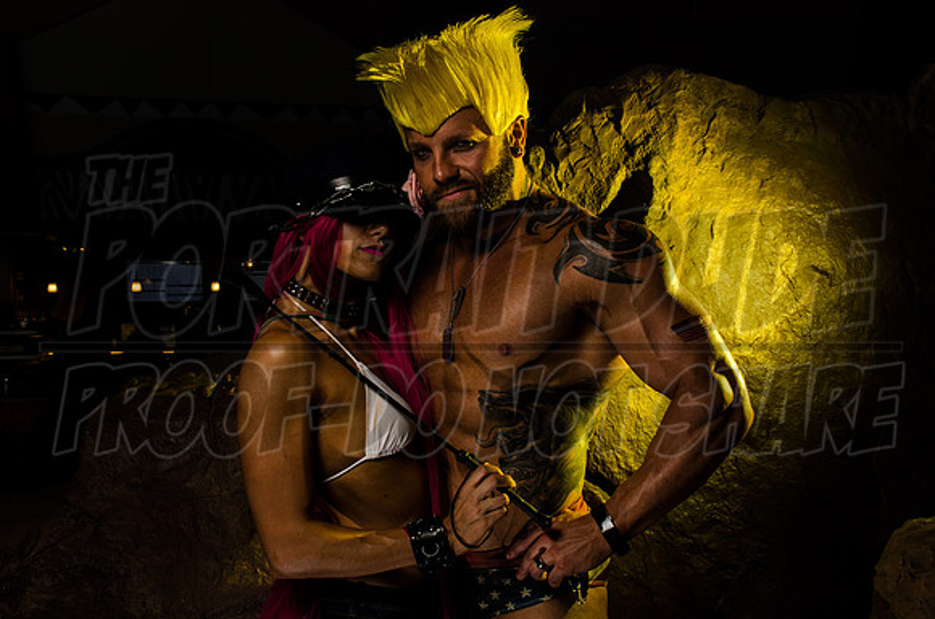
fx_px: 1166
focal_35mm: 45
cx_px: 468
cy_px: 310
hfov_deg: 43.7
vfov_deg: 29.7
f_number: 13
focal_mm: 30
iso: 100
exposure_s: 1/60
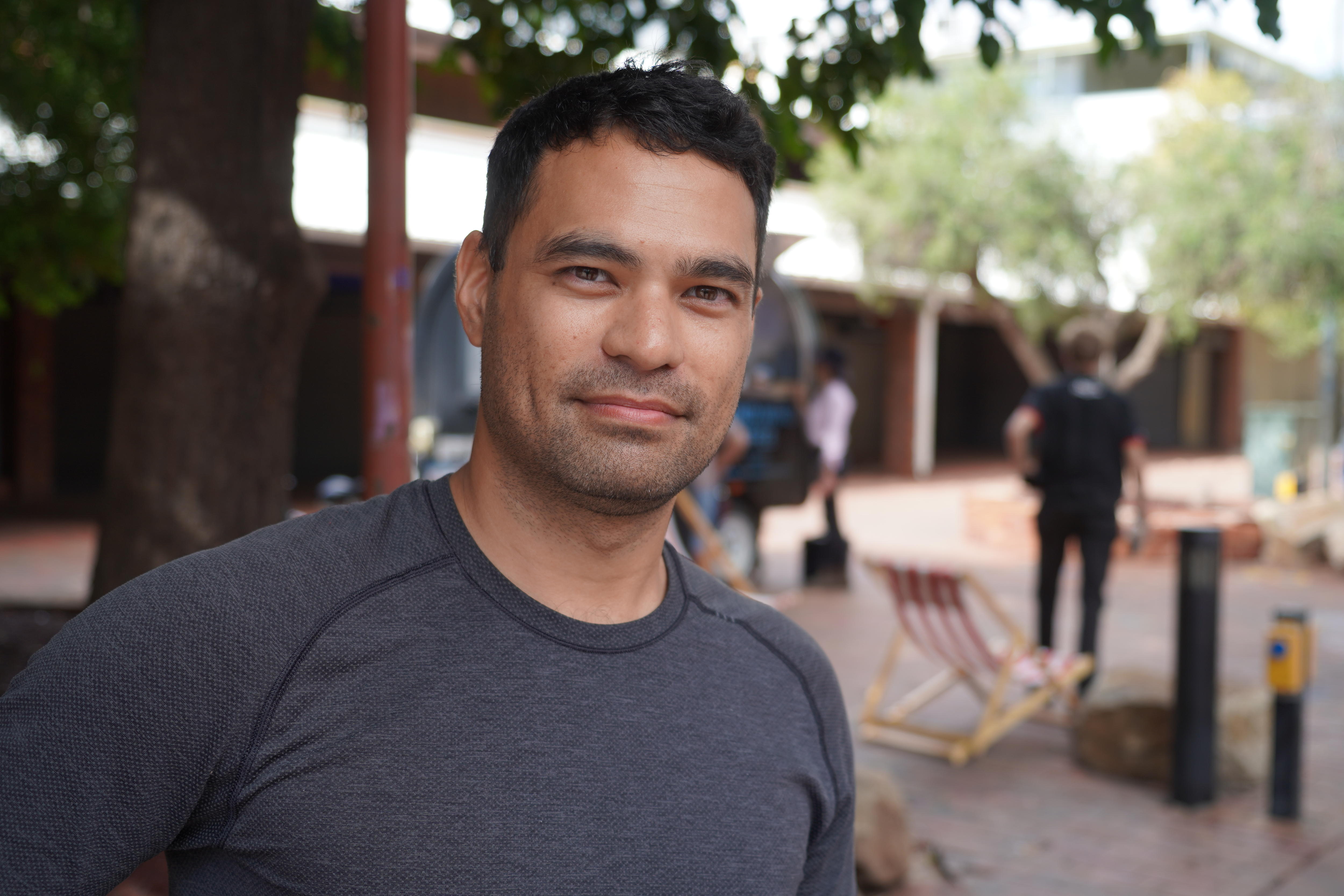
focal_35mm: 46
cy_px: 448
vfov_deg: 29.2
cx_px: 672
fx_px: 1717
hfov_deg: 42.7
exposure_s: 1/160
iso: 160
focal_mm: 46
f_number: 4.5
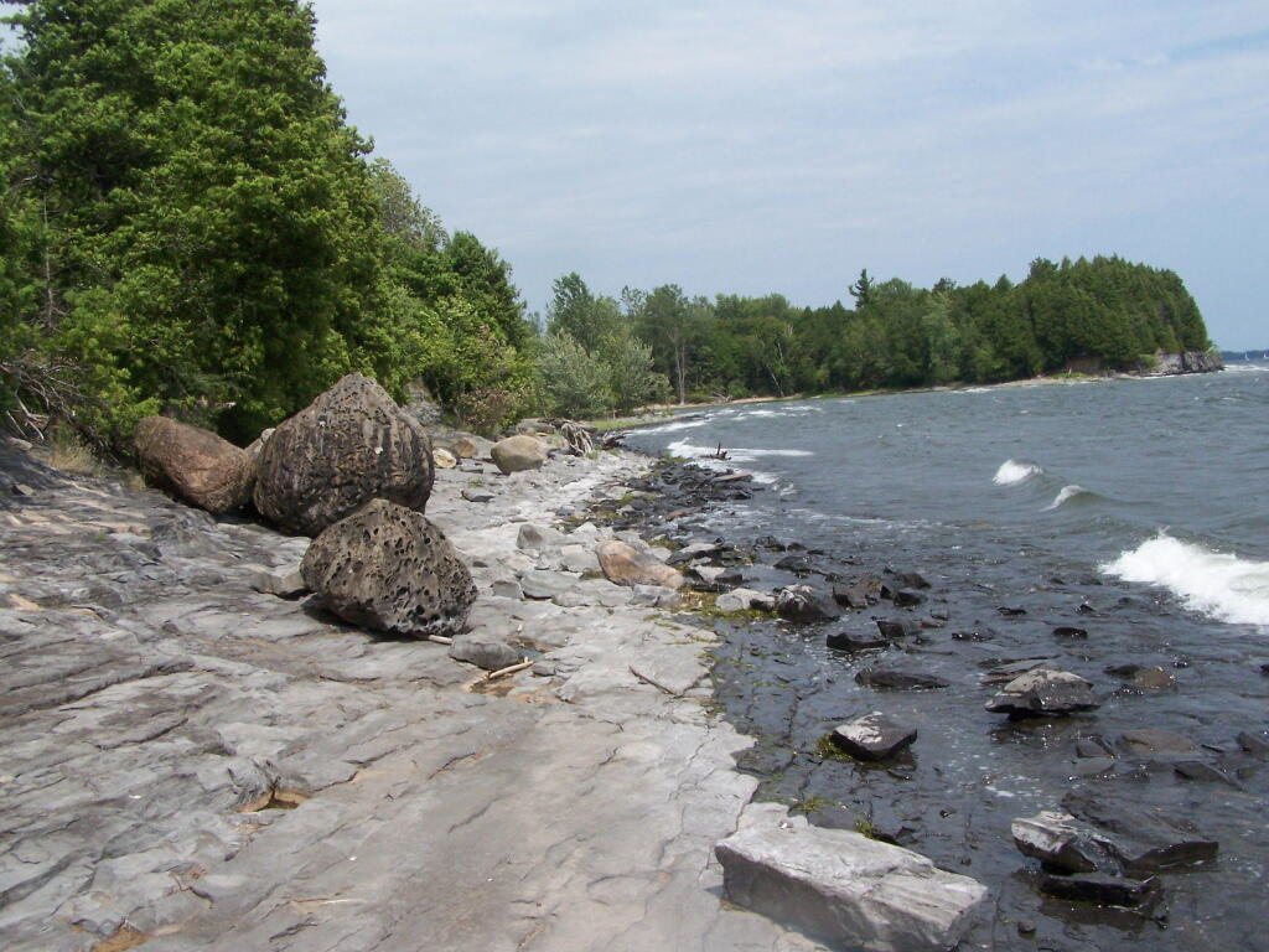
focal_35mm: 38
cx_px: 634
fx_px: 1393
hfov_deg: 49.0
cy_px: 476
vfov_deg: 37.7
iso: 200
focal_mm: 6.3
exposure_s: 1/1600
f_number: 5.6
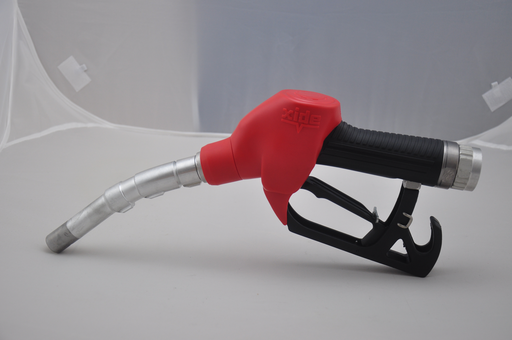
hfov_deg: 33.4
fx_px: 852
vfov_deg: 22.6
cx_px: 256
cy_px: 170
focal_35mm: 60
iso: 320
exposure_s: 1/100
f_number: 5
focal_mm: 40
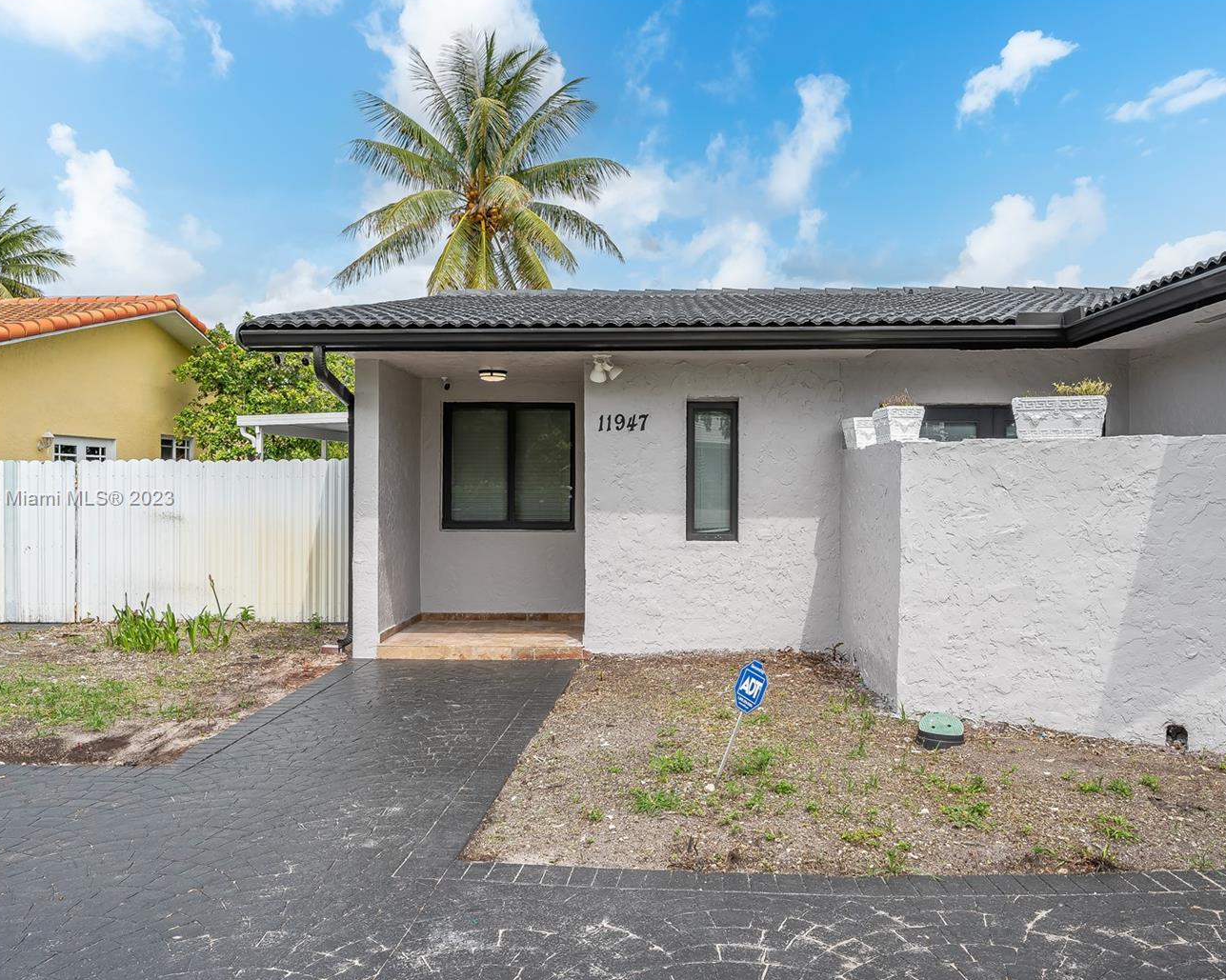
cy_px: 499
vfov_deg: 51.5
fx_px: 1016
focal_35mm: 28
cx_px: 631
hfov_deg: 62.2
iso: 100
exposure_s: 1/250
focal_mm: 24
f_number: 8
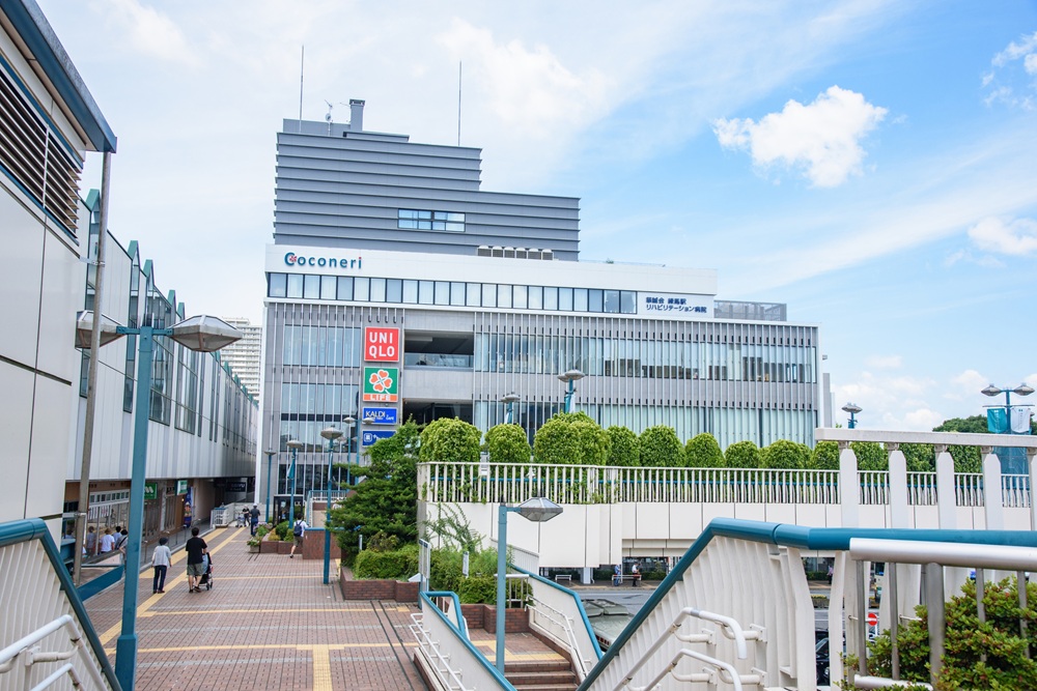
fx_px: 1008
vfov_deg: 37.9
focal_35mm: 35
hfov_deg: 54.4
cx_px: 518
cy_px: 346
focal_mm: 35
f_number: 9
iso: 100
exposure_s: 1/320
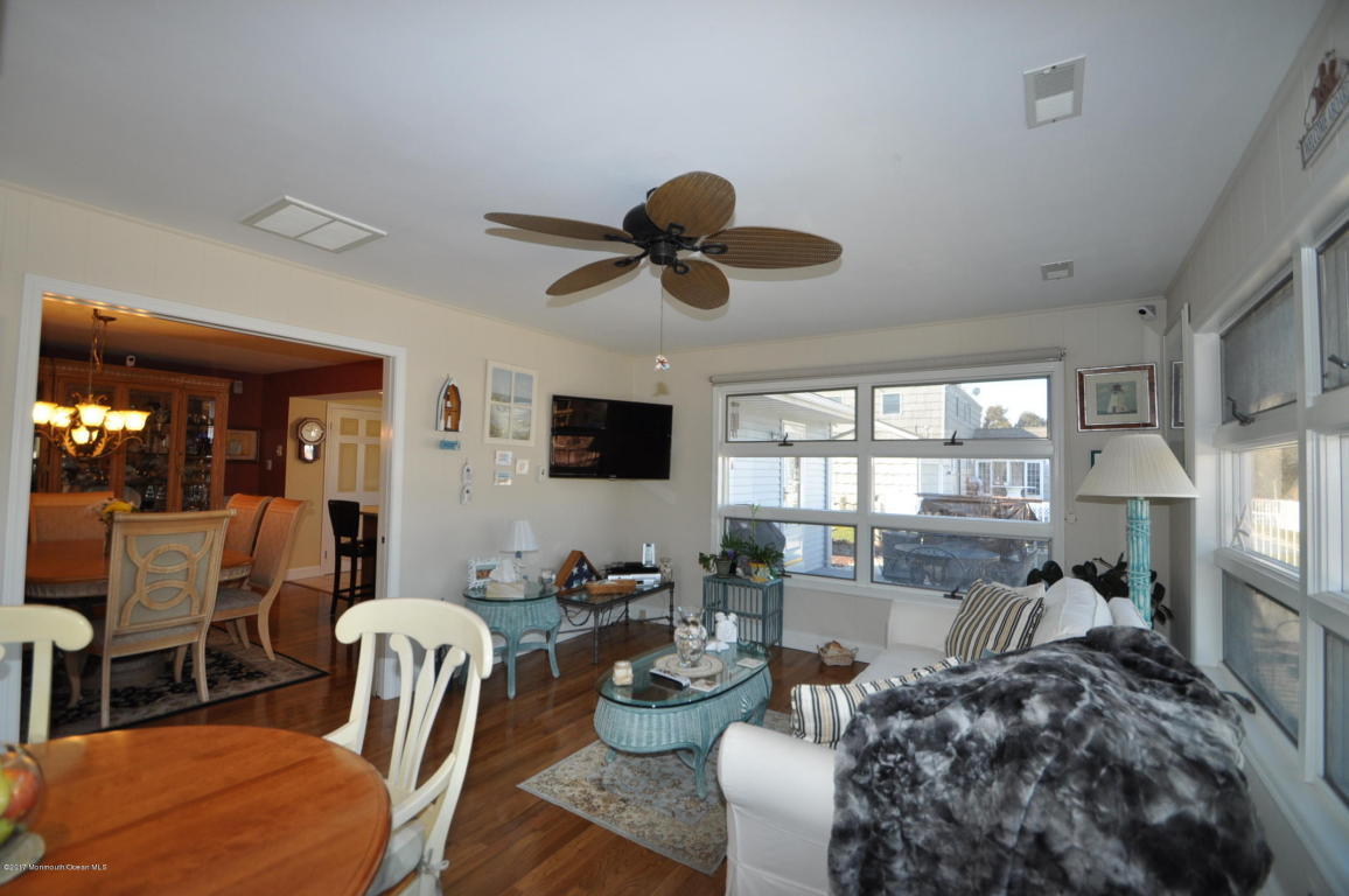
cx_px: 674
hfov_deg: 100.5
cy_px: 448
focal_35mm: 15
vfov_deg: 77.2
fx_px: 561
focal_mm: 10
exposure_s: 1/80
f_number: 4.5
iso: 400
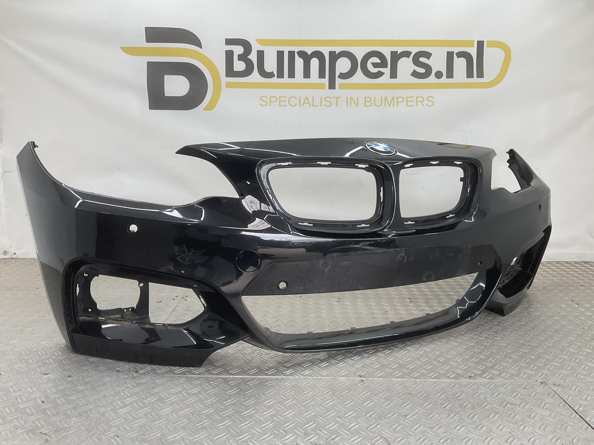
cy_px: 222
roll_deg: -0.4
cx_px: 297
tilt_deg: -8.7
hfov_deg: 61.7
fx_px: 498
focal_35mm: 29
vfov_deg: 48.2
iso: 16
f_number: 1.8
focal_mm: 3
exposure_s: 1/105
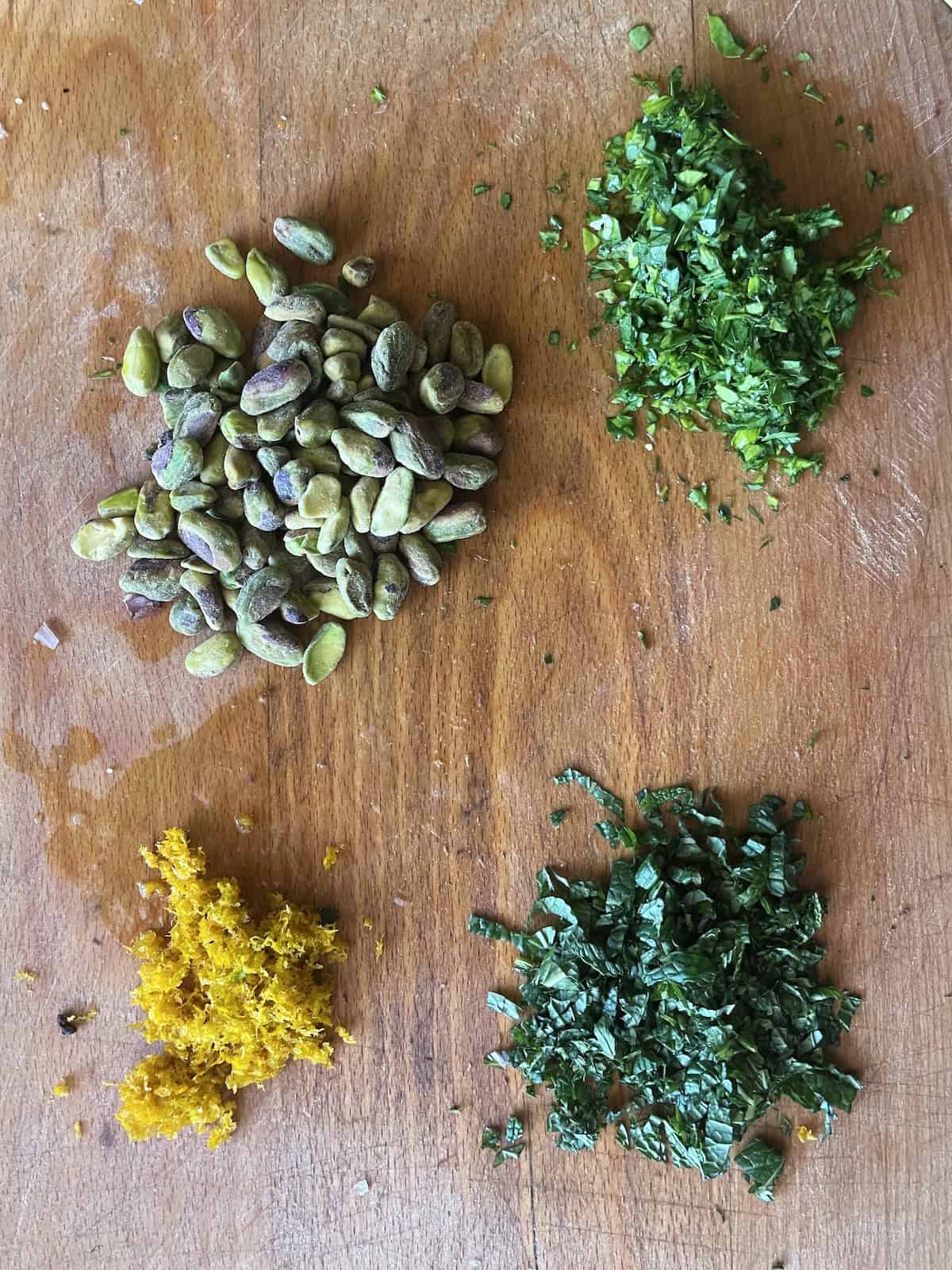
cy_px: 635
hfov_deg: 53.1
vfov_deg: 67.3
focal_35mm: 26
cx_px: 476
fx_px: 953
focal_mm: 4.2
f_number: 1.6
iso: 400
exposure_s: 1/40
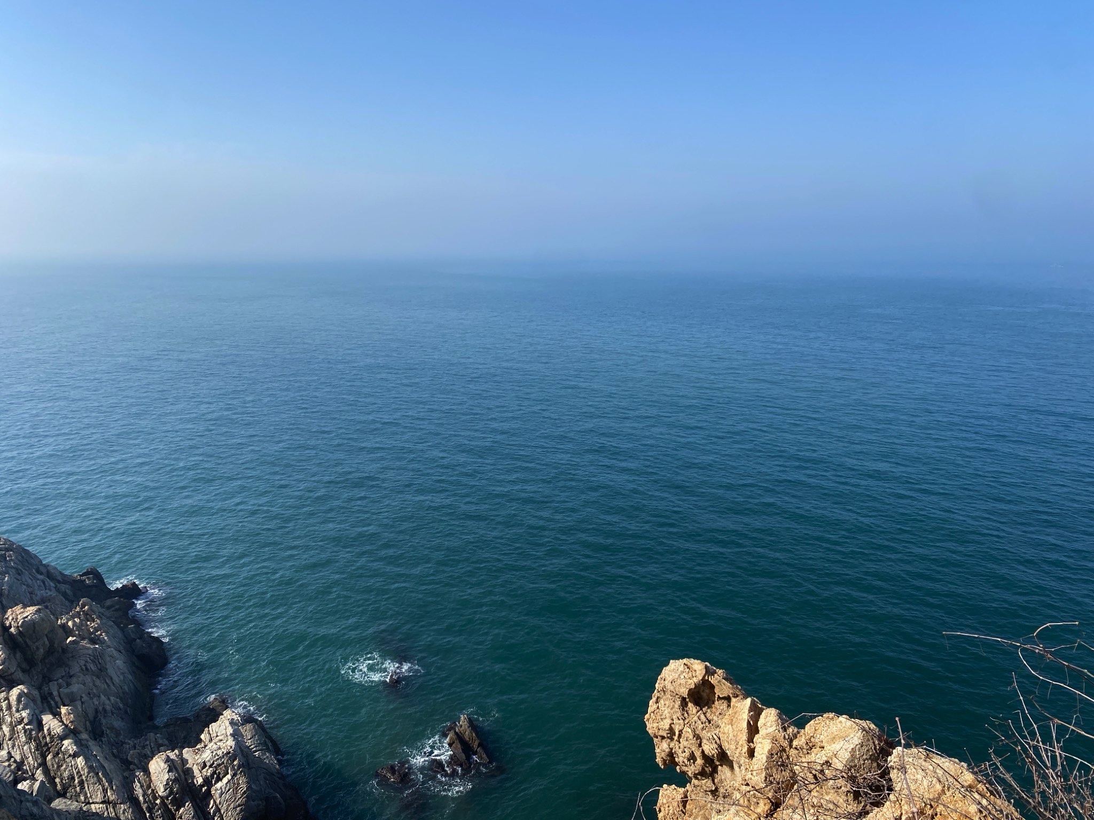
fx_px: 822
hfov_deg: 67.3
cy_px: 410
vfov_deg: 53.1
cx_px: 547
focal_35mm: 26
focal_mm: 4.25
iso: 32
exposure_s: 1/2817
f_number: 1.8
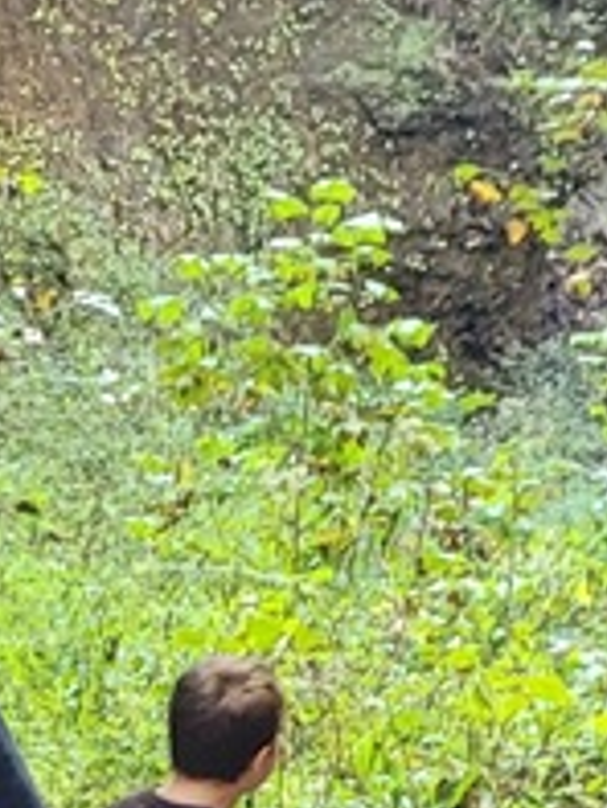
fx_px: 3153
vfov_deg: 12.3
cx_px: -12
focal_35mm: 135
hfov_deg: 10.9
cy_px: 1801
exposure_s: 1/40
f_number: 1.8
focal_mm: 5.4
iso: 200
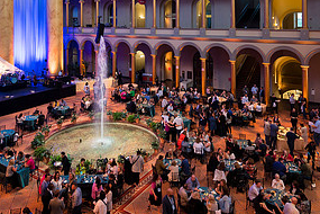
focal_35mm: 31
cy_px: 19
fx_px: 276
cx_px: 143
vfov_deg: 39.1
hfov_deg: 60.1
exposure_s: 1/40
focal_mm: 14
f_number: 4
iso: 800
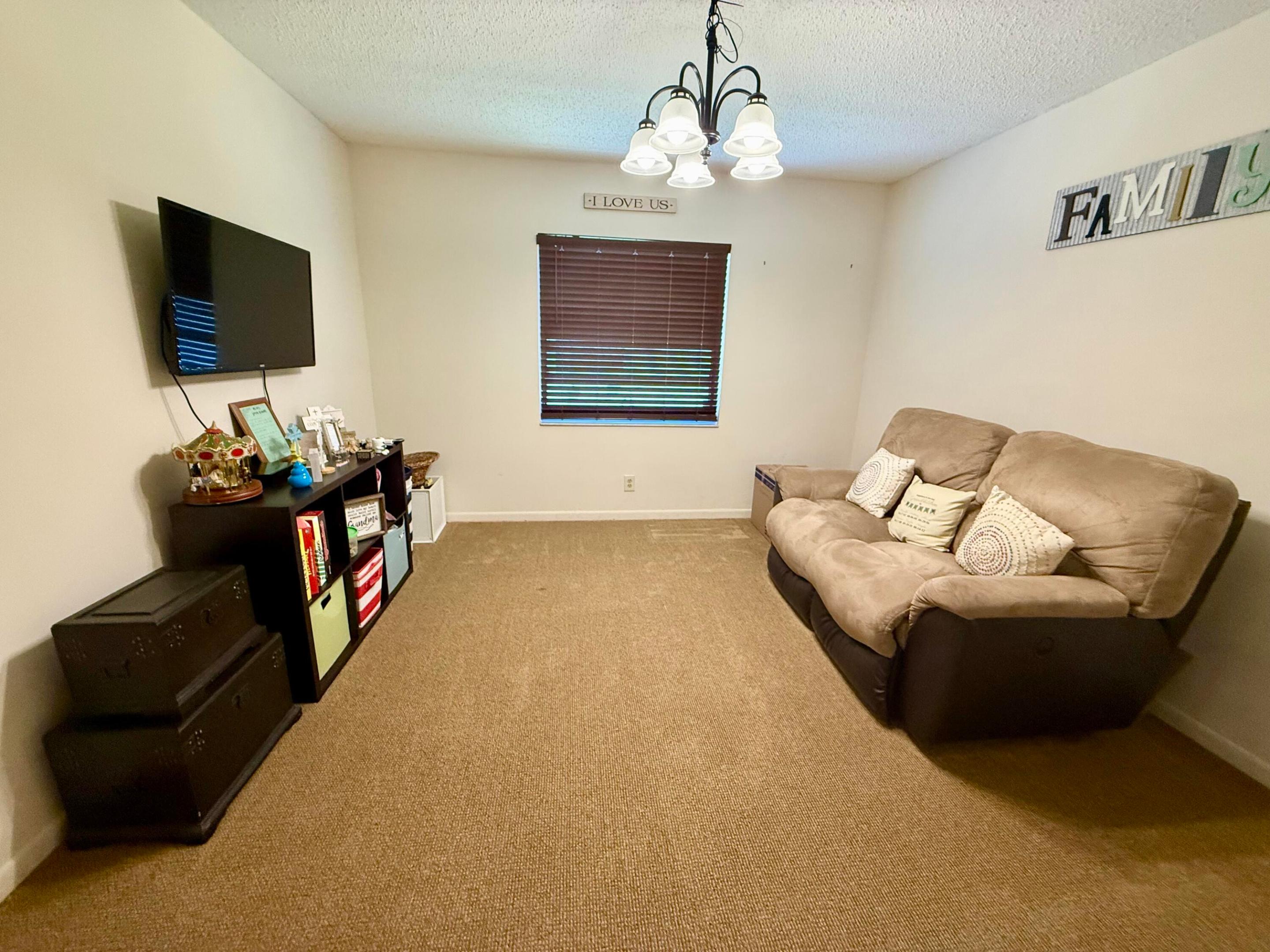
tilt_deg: -14.0
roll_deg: -1.2
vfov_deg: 85.7
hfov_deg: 102.1
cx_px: 635
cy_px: 476
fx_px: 514
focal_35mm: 14
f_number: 2.2
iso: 400
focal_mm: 2.22
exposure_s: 1/60
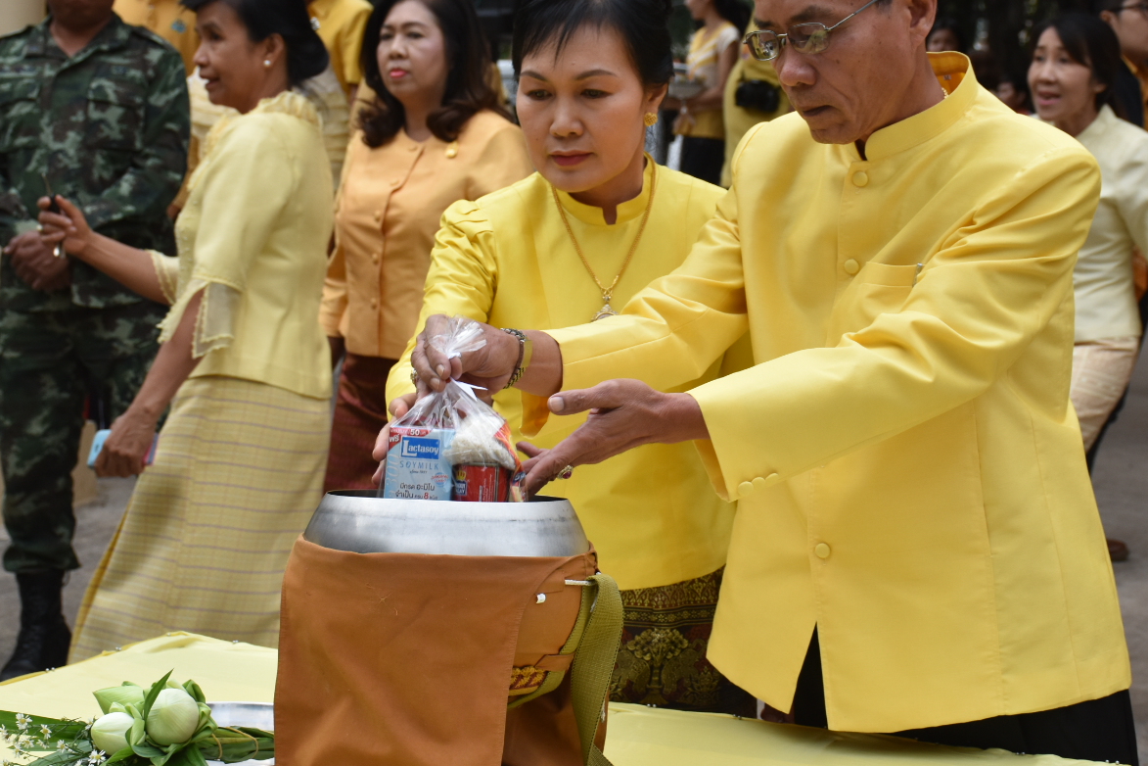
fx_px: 2774
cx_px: 660
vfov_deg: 15.7
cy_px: 300
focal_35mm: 87
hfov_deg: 23.4
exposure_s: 1/160
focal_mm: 42
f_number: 6.3
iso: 400
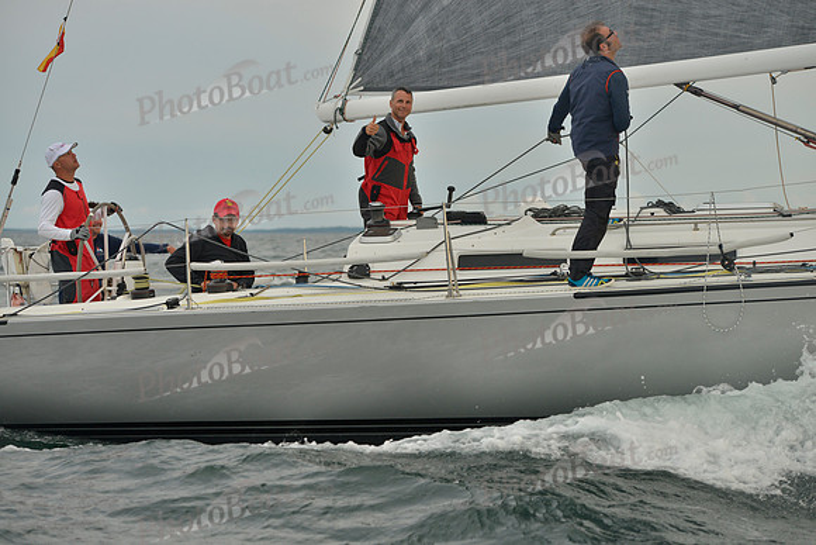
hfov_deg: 18.6
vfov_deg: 12.5
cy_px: 272
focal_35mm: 110
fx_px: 2494
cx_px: 408
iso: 400
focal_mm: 110
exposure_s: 1/500
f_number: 4.5
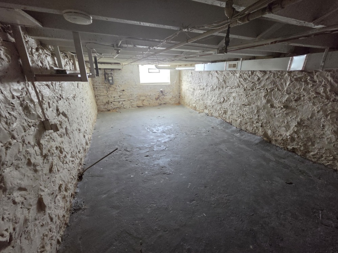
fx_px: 127
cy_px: 126
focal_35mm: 13
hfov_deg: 106.2
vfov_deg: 89.9
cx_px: 169
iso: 1000
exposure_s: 1/60
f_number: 2.2
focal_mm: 2.2
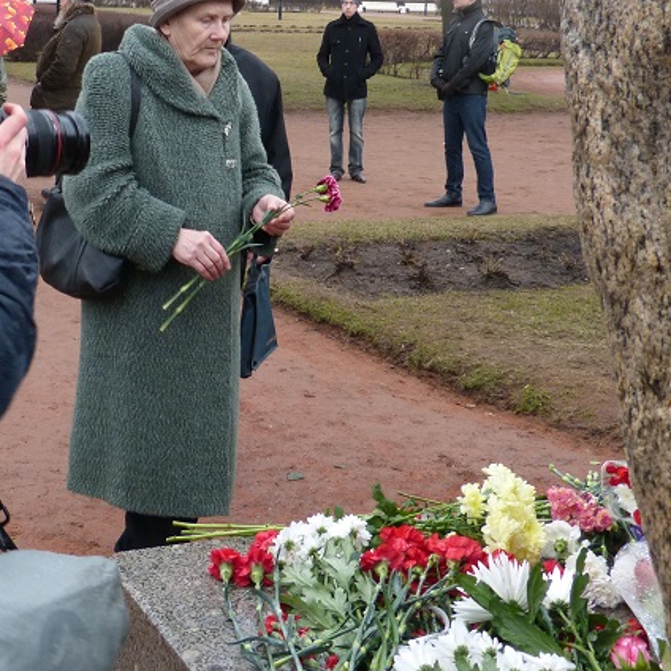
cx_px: 139
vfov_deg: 37.4
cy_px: 274
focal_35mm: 45
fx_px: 987
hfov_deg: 36.3
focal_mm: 5.3
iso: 100
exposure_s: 1/60
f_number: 2.9
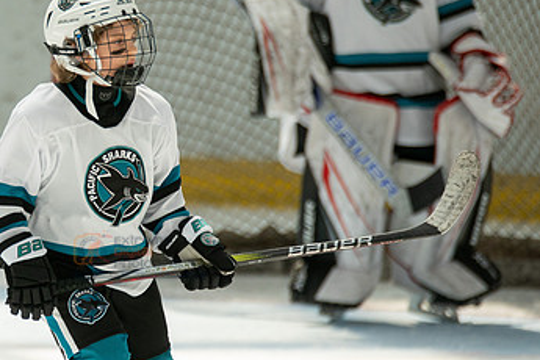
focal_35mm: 566
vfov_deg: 2.4
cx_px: 36
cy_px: 185
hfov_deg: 3.6
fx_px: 8489
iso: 1600
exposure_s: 1/5000
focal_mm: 274
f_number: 3.2
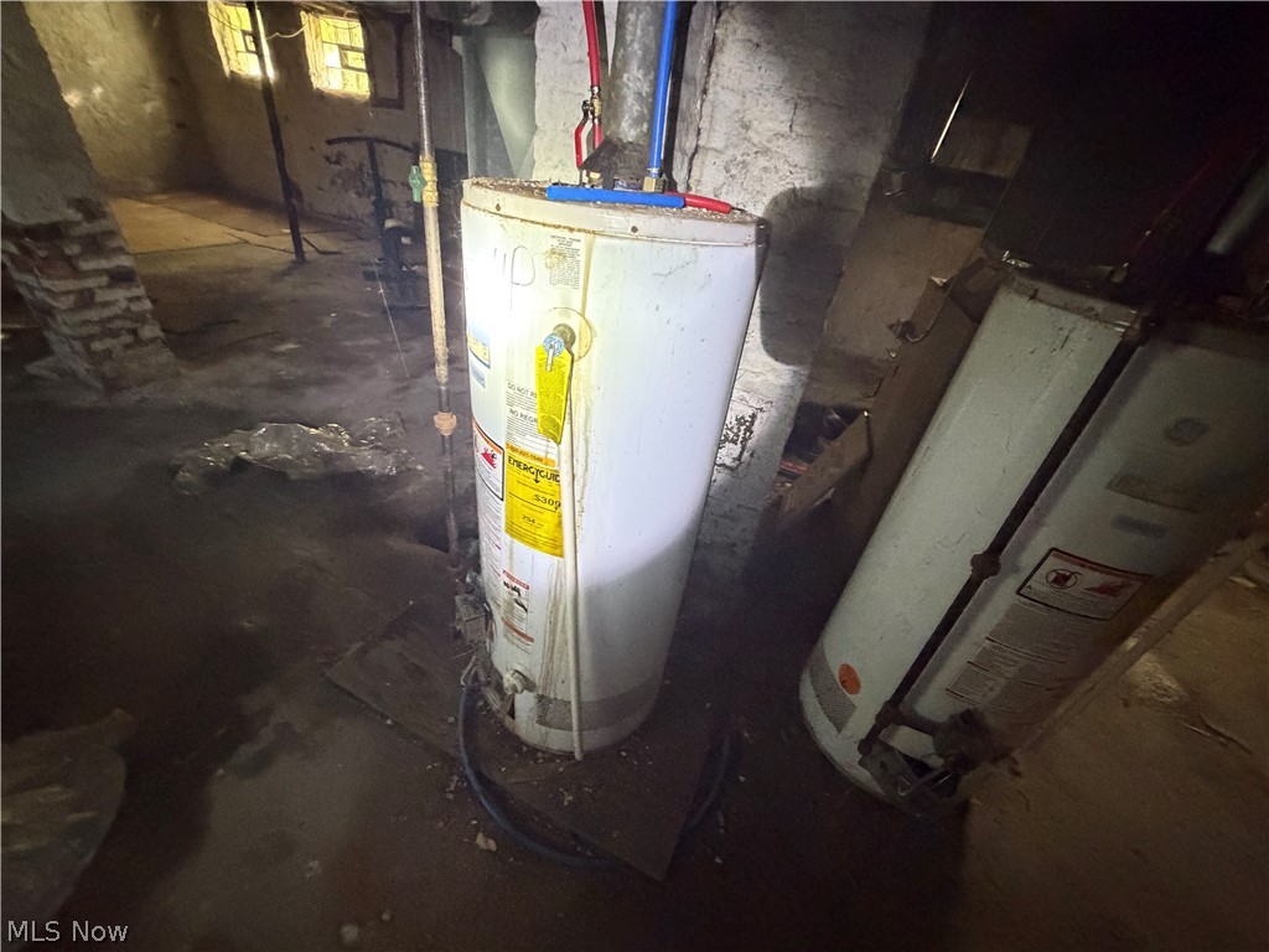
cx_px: 634
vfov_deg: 85.7
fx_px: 513
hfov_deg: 102.1
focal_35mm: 14
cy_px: 476
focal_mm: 2.22
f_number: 2.2
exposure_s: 1/40
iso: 1600
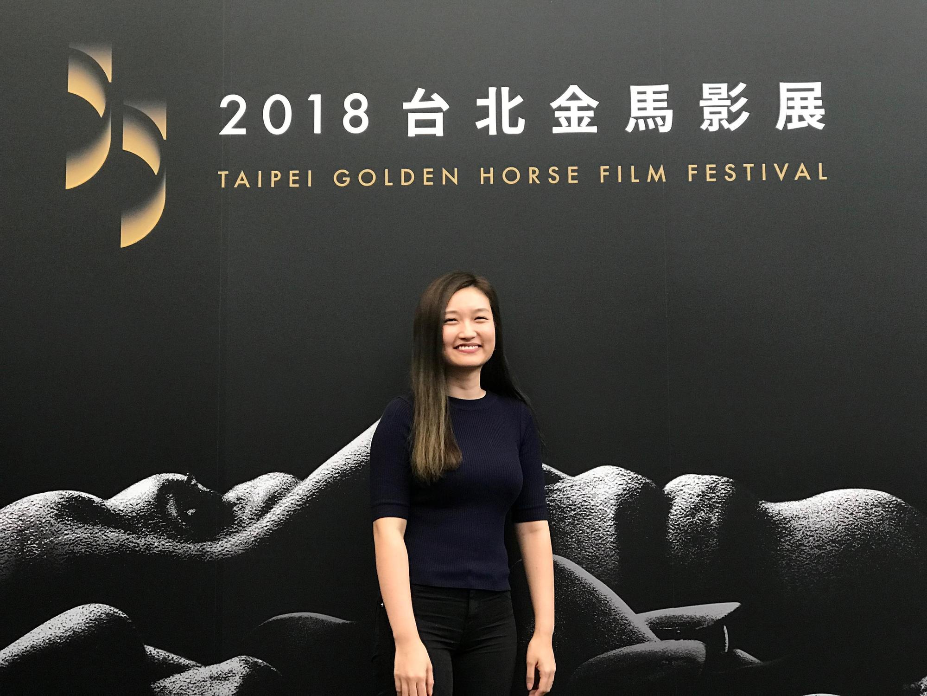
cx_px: 464
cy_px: 348
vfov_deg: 25.7
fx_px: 1526
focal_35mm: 57
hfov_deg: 33.8
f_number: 2.8
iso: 160
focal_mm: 6.6
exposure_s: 1/60
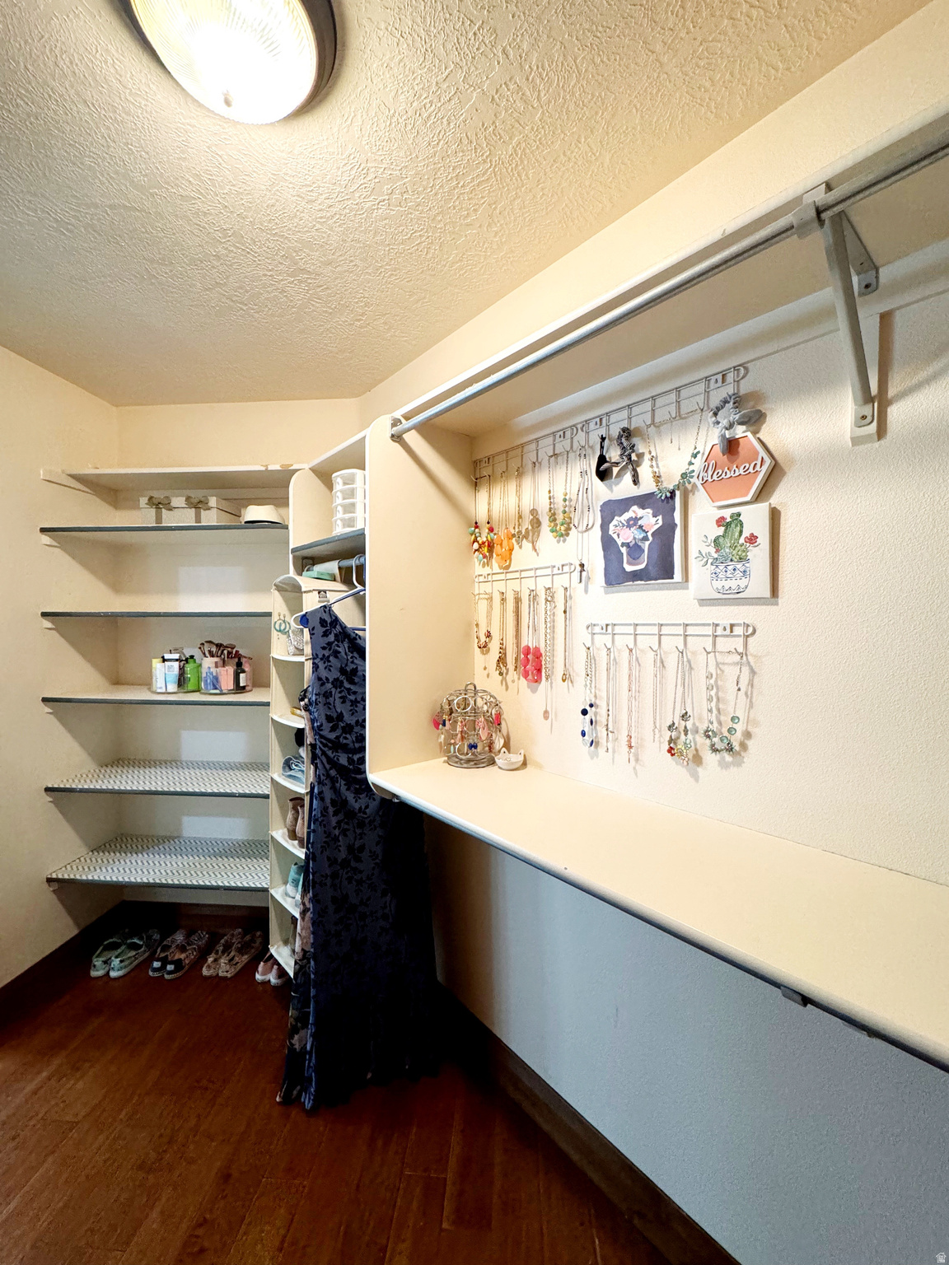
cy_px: 632
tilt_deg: -1.9
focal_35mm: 14
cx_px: 474
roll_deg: +0.0
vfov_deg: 102.1
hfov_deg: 85.7
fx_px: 512
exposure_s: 1/60
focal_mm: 2.22
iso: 640
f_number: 2.2
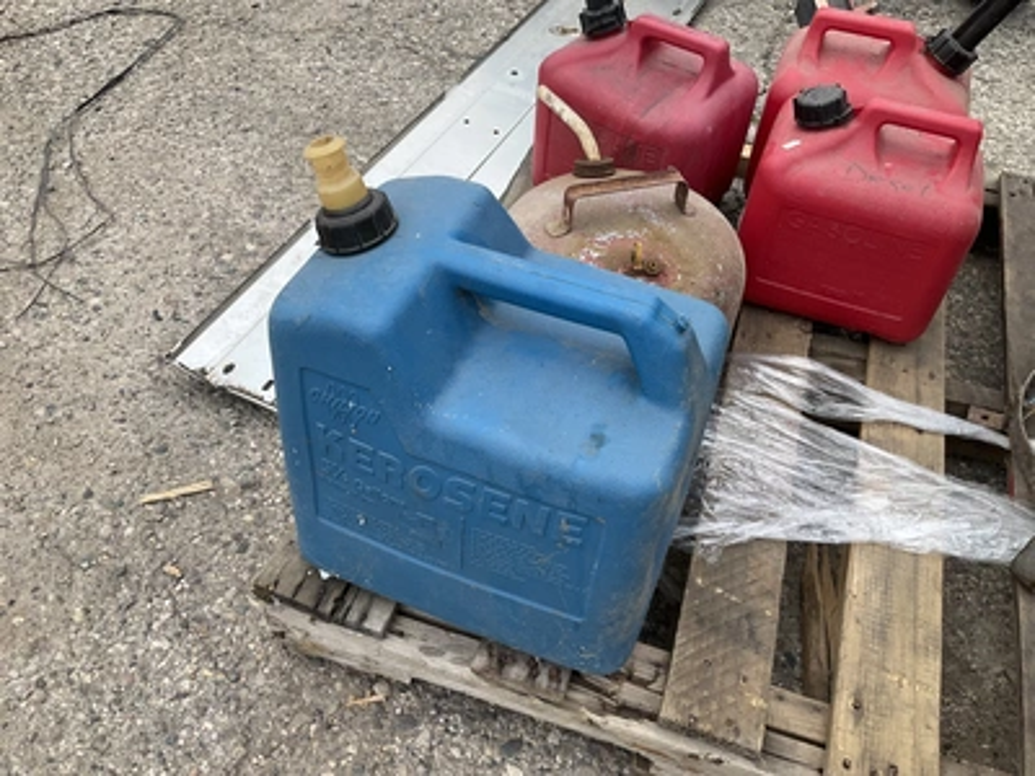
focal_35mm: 29
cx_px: 518
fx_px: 867
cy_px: 388
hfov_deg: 61.7
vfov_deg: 48.2
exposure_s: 1/1076
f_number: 1.8
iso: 25
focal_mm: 3
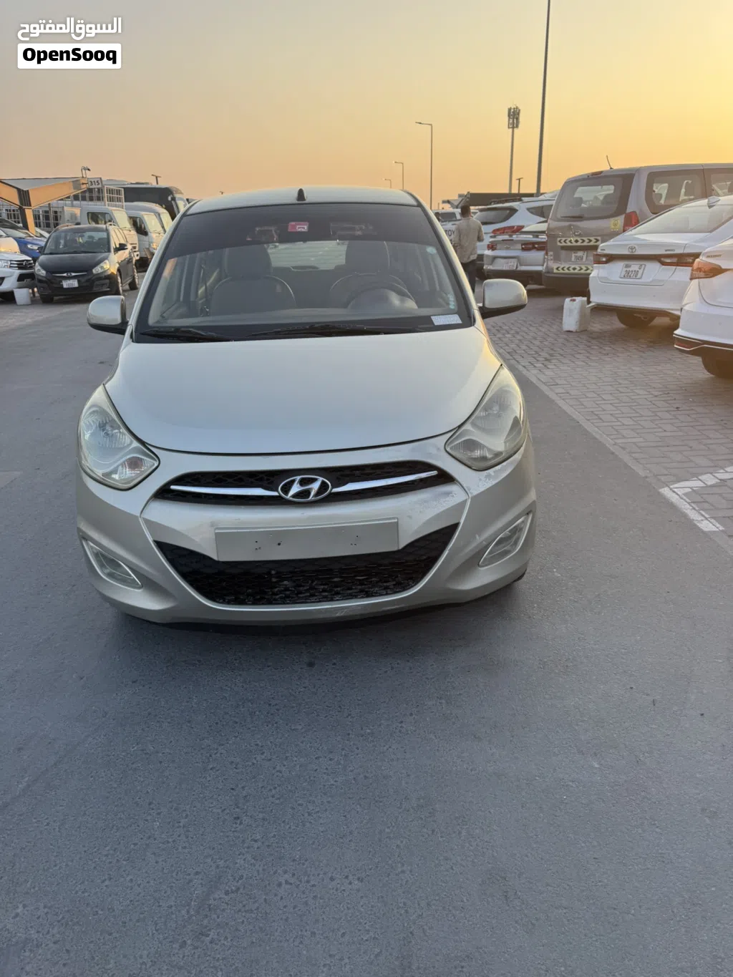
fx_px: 677
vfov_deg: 71.6
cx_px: 366
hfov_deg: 56.8
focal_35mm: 24
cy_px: 488
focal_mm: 6.76
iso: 80
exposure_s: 1/888
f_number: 1.78
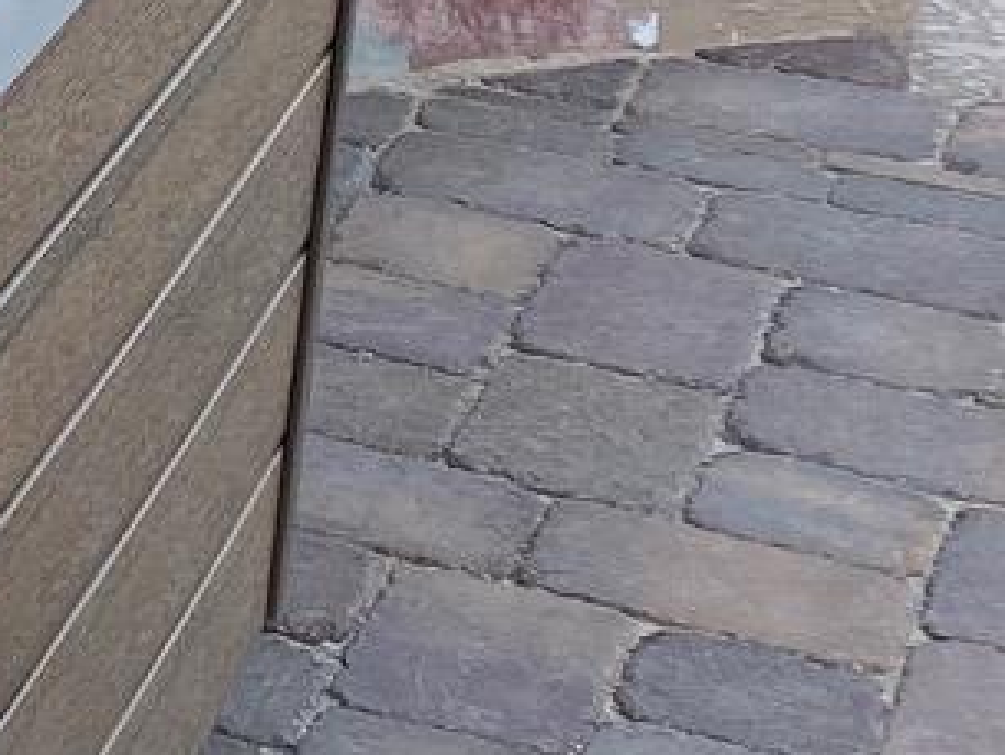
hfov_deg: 9.6
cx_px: -1730
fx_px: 4996
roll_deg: +1.1
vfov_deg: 8.4
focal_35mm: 172
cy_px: -438
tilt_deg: -17.8
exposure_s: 1/206
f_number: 1.8
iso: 32
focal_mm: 4.25
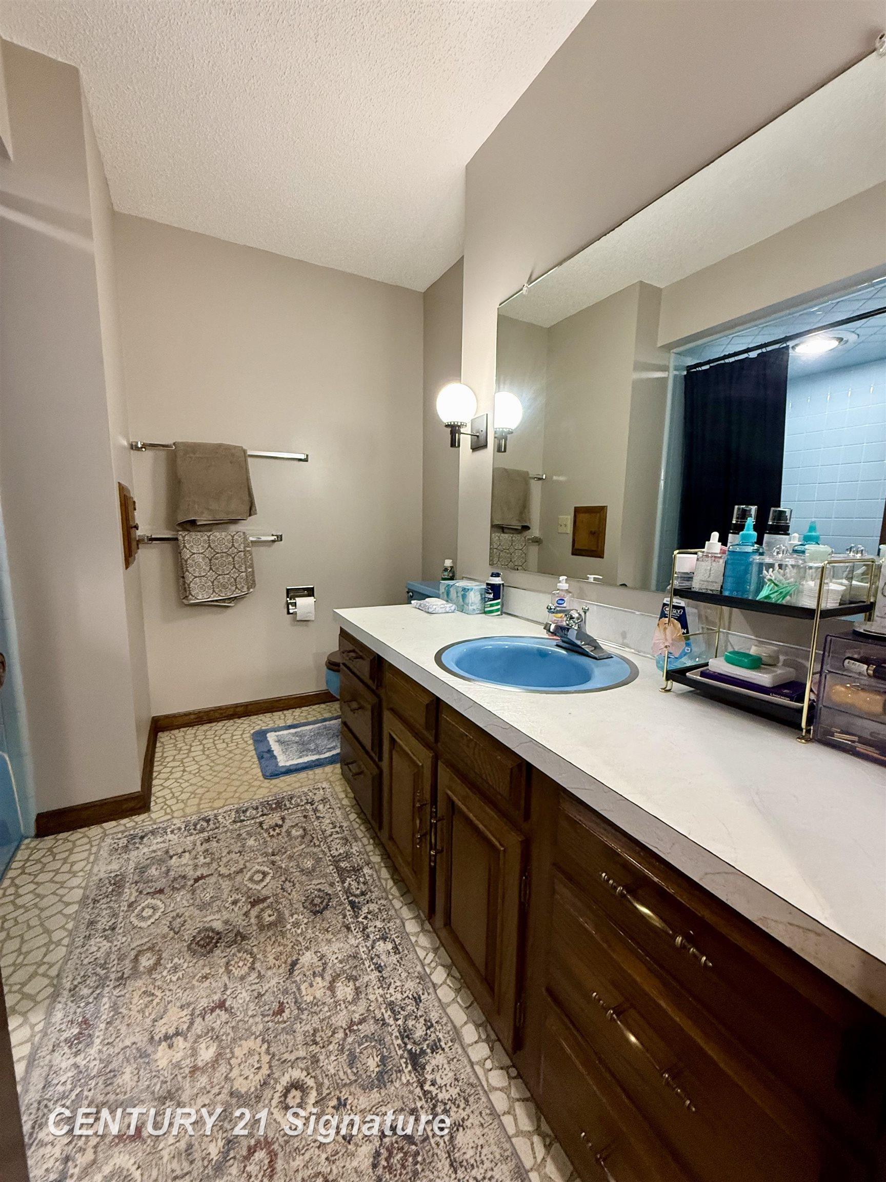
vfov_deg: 102.1
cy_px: 591
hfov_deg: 85.7
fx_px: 478
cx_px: 443
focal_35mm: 14
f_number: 2.2
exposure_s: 1/60
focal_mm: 2.22
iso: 400
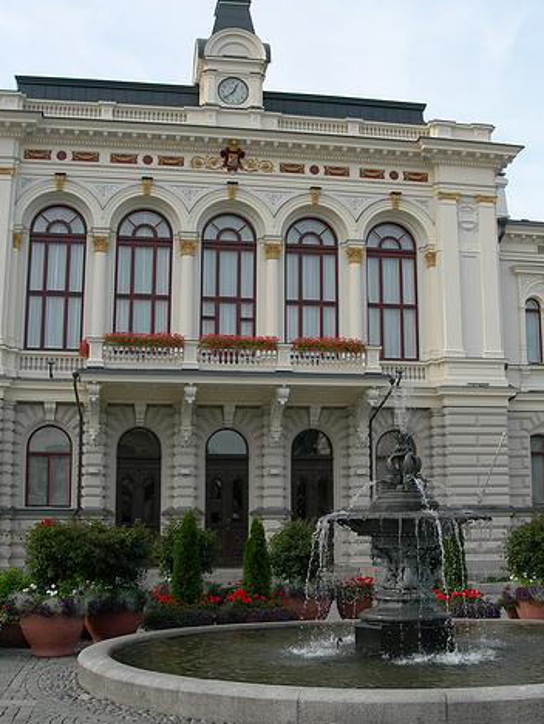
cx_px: 322
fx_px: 984
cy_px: 361
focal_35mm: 47
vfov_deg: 40.4
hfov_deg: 30.8
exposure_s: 1/273
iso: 50
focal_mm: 7.8
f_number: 4.8
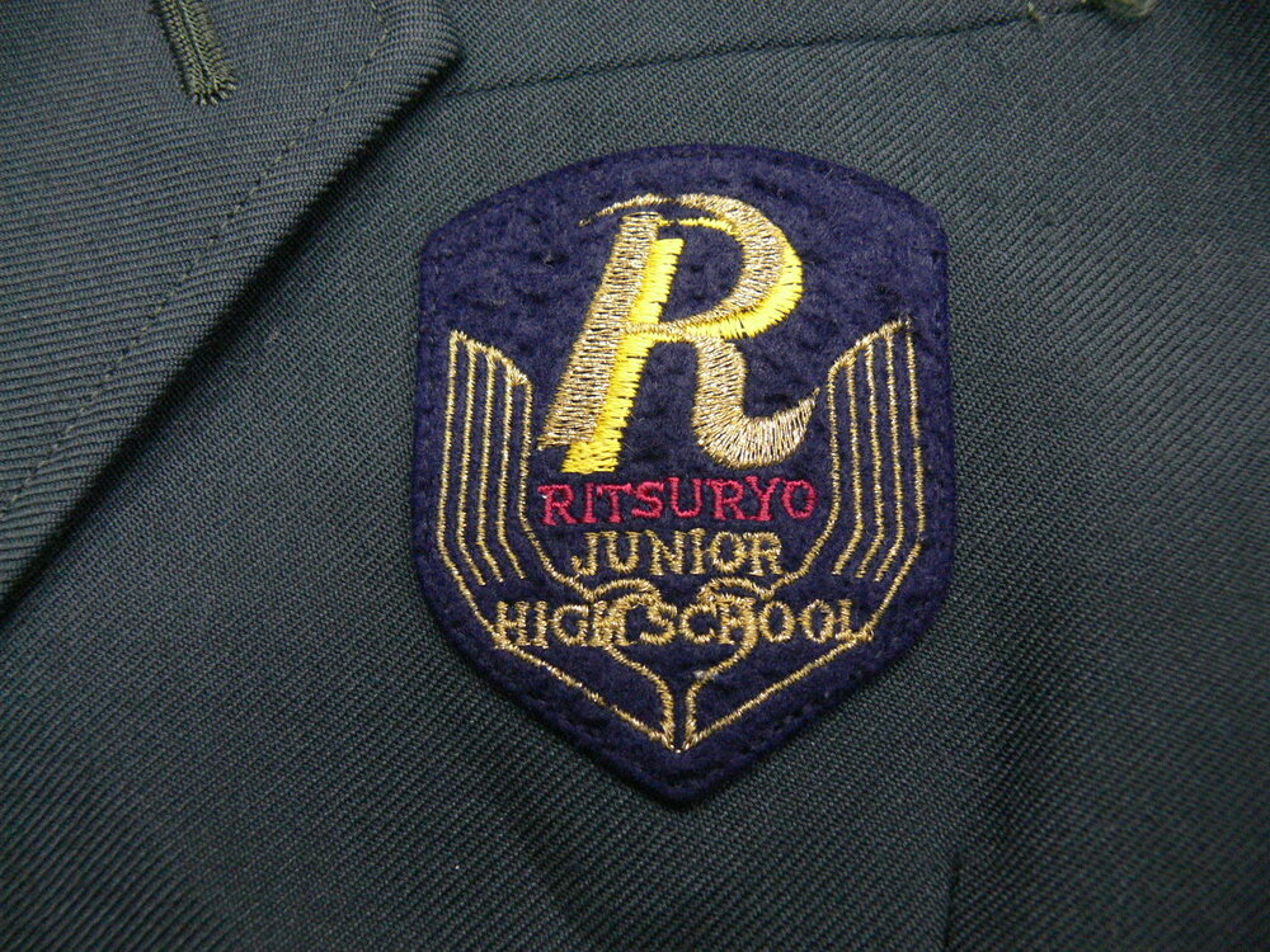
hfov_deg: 52.6
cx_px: 635
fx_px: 1284
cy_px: 476
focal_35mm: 35
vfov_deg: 40.7
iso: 200
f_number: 2.8
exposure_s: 1/13
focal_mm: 7.4
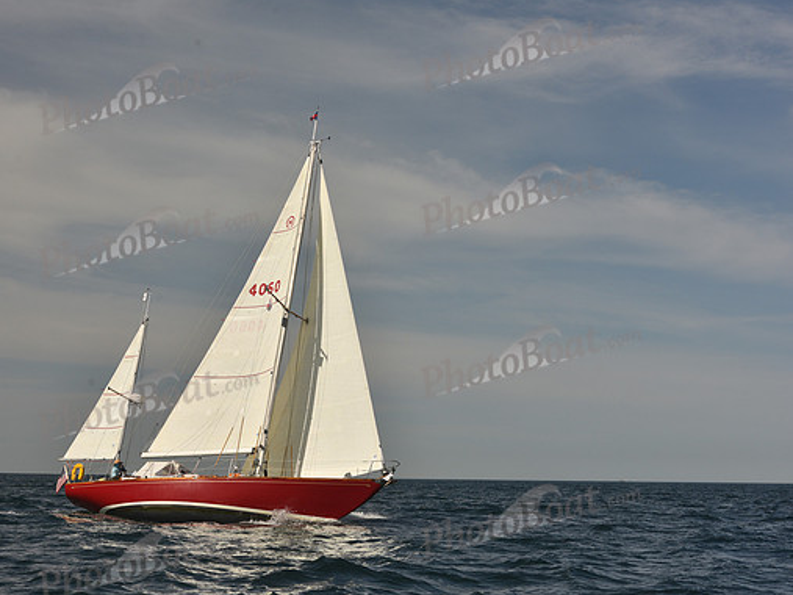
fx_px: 1764
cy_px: 298
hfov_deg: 25.3
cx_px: 341
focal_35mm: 77
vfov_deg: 19.1
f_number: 9
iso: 250
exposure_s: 1/640
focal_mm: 70
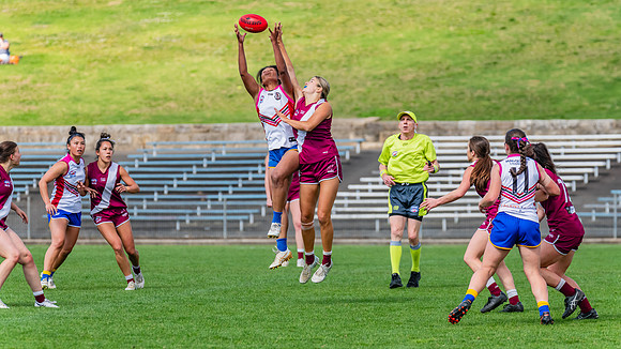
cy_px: 142
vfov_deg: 3.9
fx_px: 5158
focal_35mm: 313
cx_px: 317
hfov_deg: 6.9
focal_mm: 290
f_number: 7.1
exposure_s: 1/1600
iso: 800
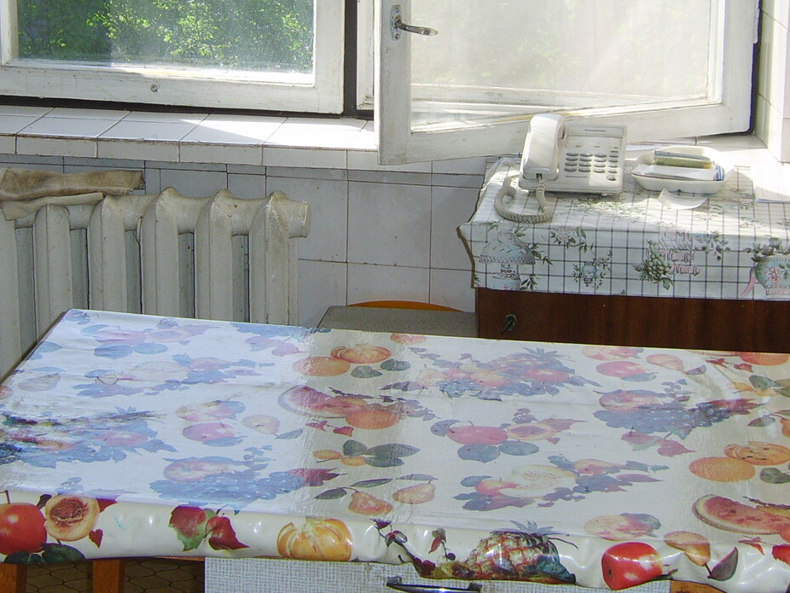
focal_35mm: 84
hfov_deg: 23.3
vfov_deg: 17.5
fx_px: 1918
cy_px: 148
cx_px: 347
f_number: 3.5
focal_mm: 7.8
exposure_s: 1/250
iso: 50
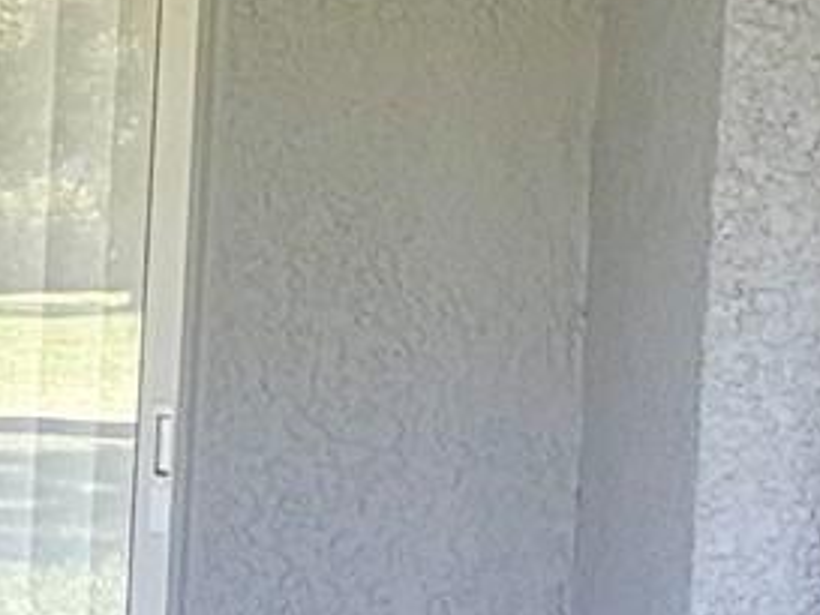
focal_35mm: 82
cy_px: 312
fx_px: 1943
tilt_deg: -3.6
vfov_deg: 18.0
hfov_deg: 14.7
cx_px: -1159
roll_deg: -1.1
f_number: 2.2
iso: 40
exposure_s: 1/99
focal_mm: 2.22
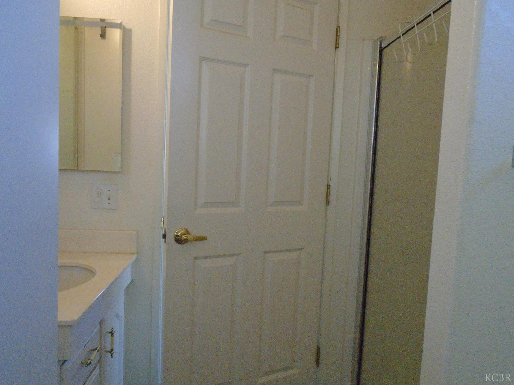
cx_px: 257
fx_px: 386
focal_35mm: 26
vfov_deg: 53.1
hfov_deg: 67.3
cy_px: 192
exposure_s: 1/100
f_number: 3.2
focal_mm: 4.6
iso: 800
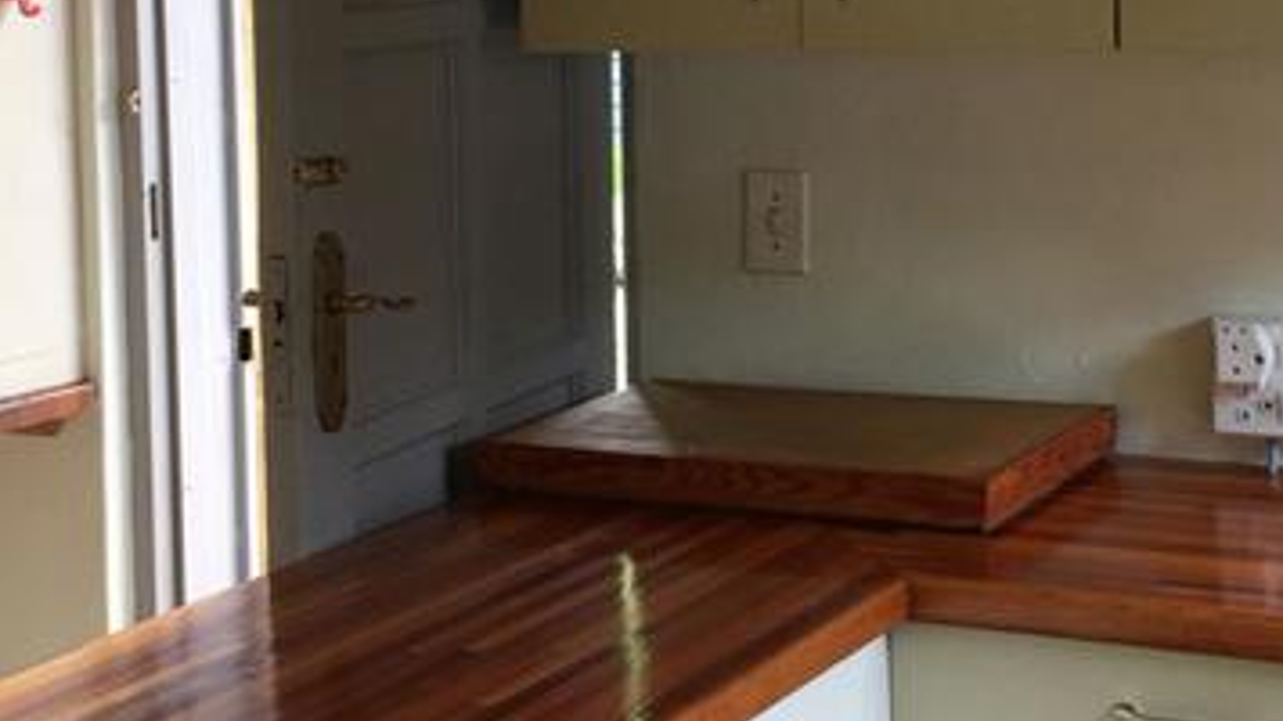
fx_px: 2415
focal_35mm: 71
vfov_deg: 16.8
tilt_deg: -2.5
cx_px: 746
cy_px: 130
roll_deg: +0.9
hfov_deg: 29.7
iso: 64
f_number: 2.2
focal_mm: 4.15
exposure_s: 1/17
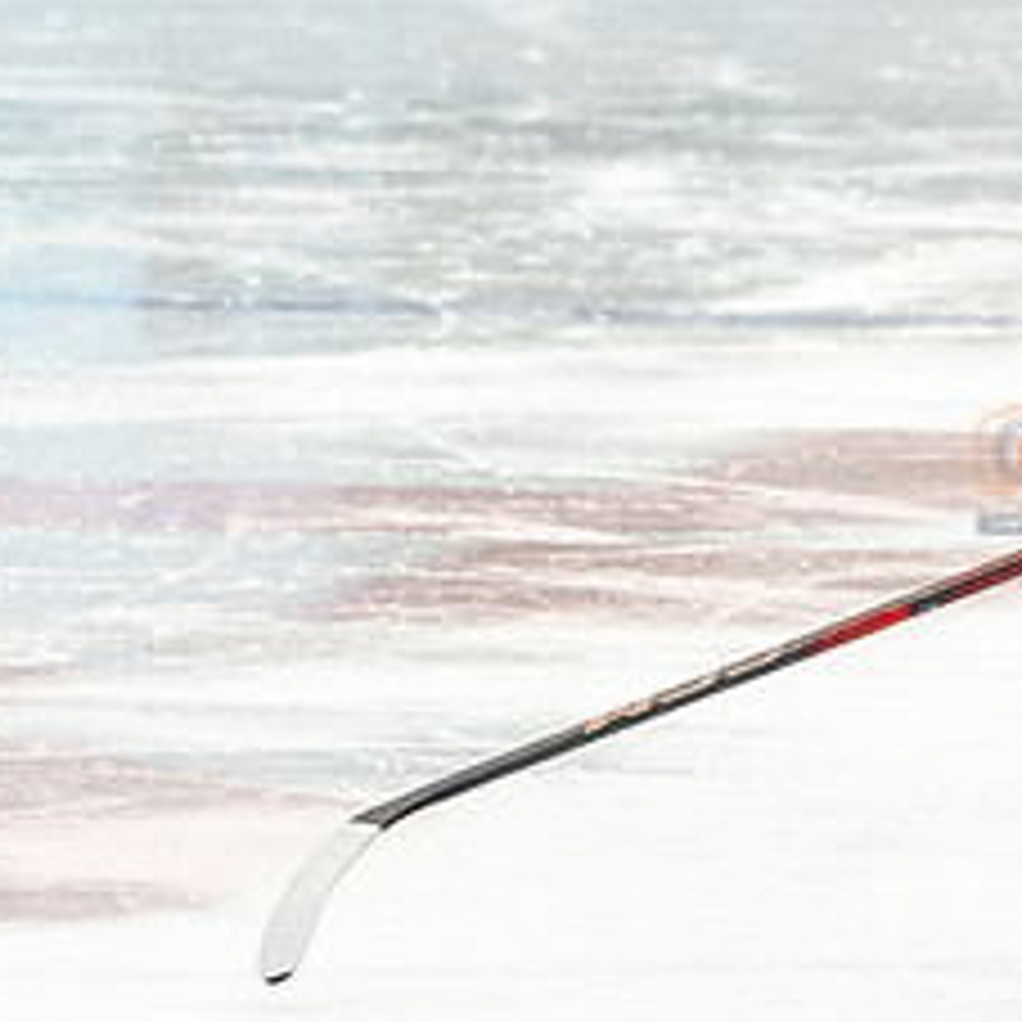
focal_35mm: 702
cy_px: 743
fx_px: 23449
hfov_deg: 2.5
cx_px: 1426
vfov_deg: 2.5
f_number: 3.5
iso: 800
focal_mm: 150
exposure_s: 1/640
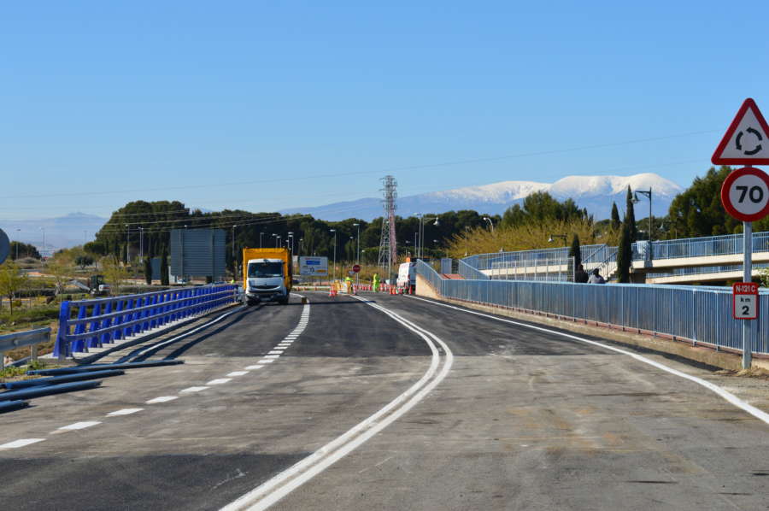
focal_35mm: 82
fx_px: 1760
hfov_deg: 24.6
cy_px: 256
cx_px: 384
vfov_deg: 16.5
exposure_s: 1/500
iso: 280
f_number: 11
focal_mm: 55
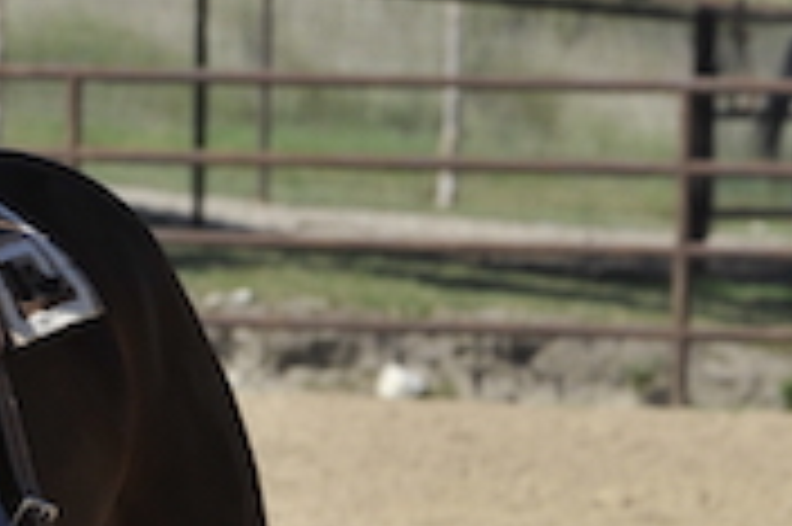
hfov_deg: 3.1
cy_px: 299
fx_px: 14550
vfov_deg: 2.1
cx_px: -495
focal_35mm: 662
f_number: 5.6
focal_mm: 155
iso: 320
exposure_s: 1/1250
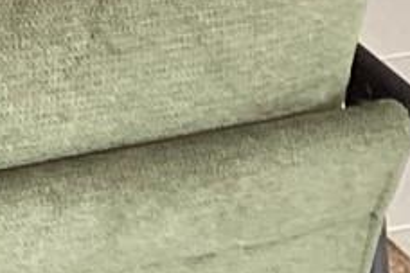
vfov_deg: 5.5
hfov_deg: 8.8
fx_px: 2574
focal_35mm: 226
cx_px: -309
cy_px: -699
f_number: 2.4
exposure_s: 1/60
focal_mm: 3.3
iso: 125
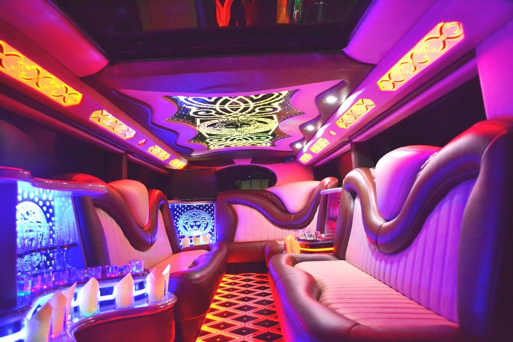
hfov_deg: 67.4
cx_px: 256
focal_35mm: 27
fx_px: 385
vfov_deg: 47.9
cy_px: 171
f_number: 3.5
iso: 3200
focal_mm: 18
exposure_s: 1/20
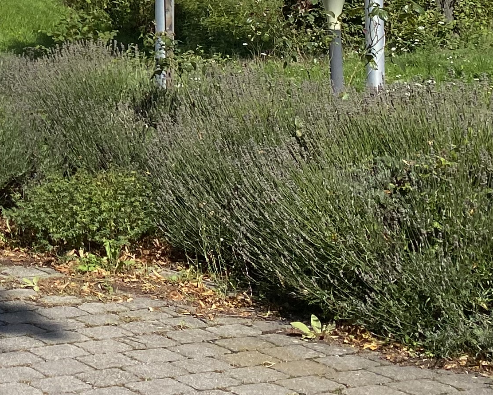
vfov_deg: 15.0
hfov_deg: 17.8
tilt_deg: +3.4
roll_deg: -0.4
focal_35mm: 92
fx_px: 1343
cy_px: -267
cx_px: -321
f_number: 1.8
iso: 32
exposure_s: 1/6061
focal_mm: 4.25
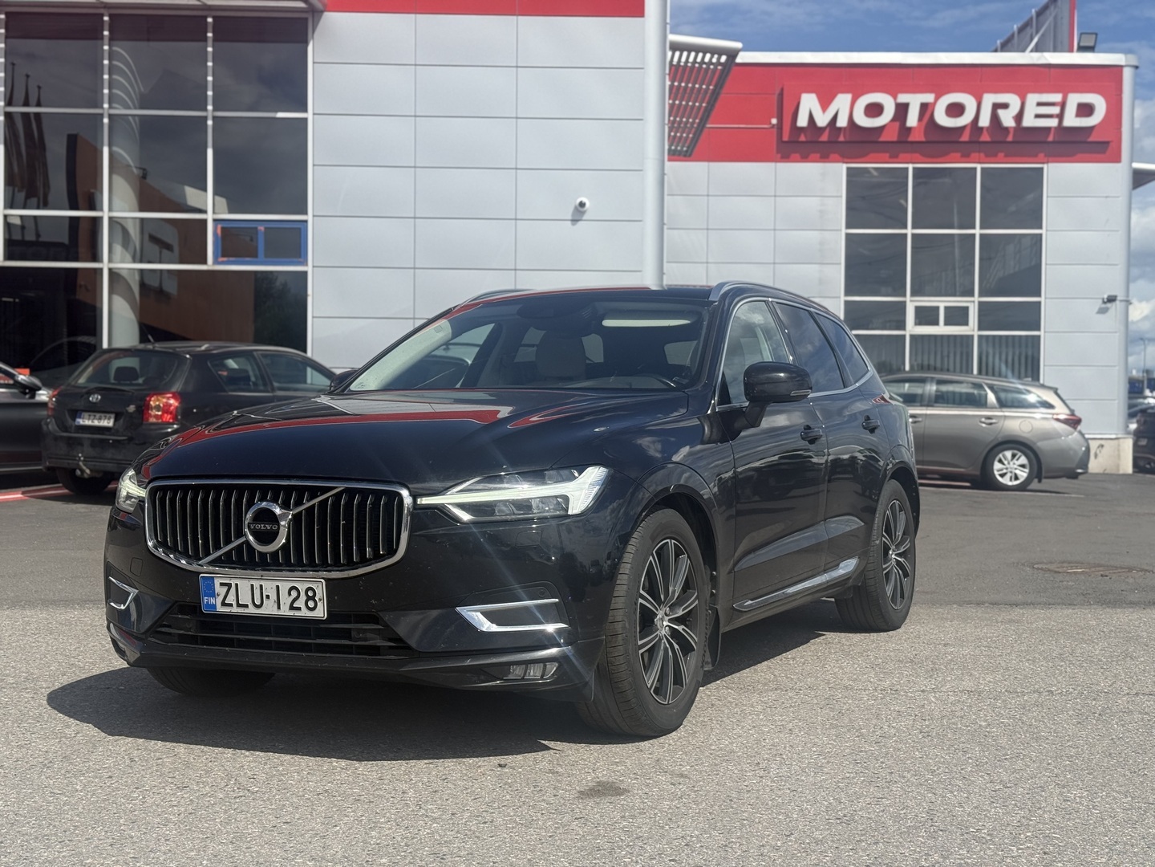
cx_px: 578
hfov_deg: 39.7
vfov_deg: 30.3
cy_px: 434
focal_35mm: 48
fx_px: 1602
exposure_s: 1/6536
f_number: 1.78
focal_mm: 6.76
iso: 80
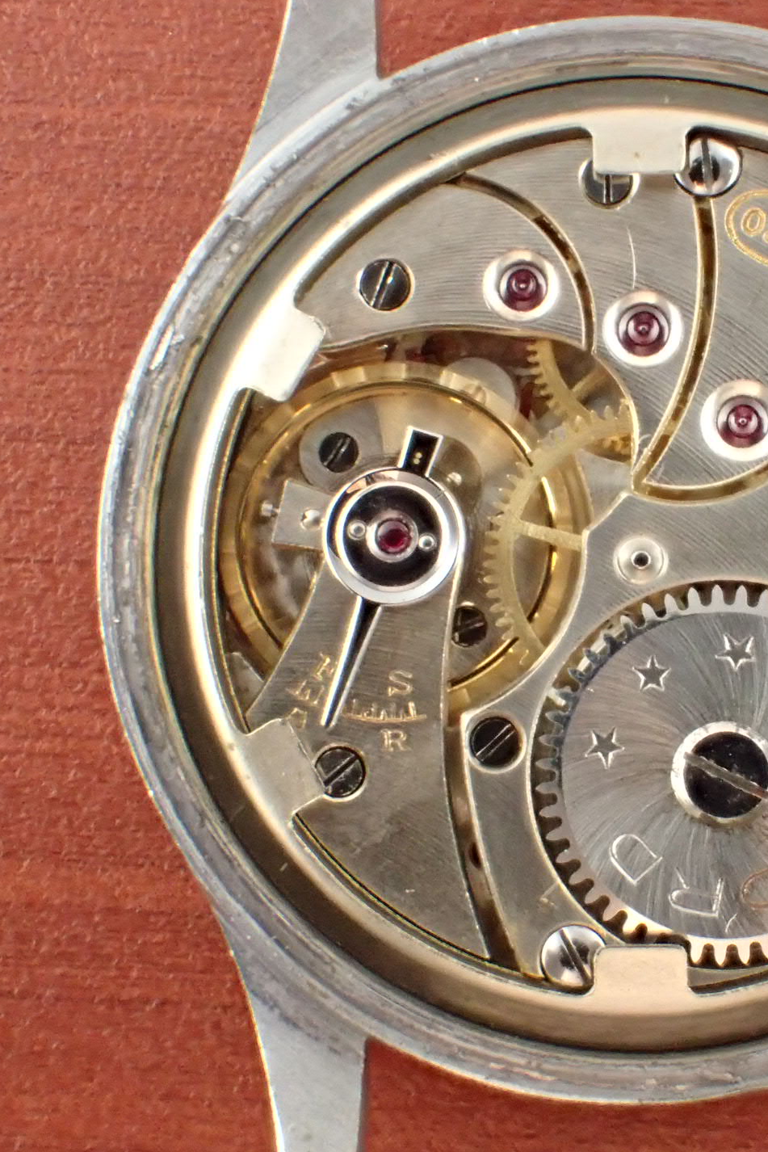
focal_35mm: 98
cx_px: 633
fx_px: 3135
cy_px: 571
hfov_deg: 13.9
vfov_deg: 20.8
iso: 1600
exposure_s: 1/20
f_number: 5.6
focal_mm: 12.6
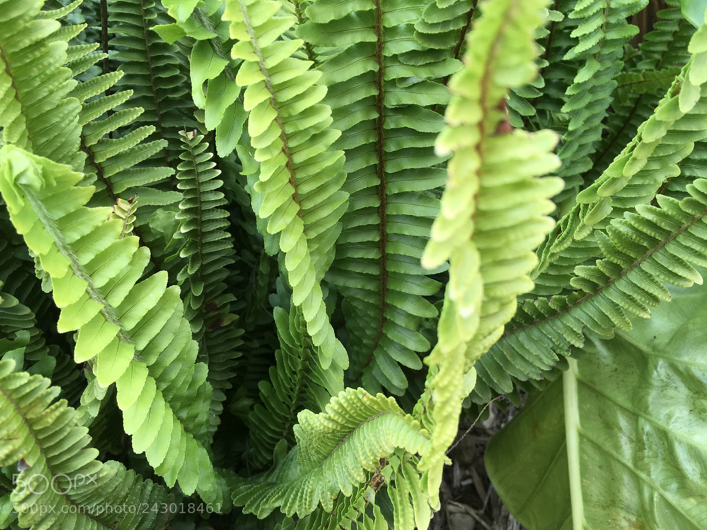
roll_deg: +15.3
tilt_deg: -35.8
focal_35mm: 30
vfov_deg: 46.8
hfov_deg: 60.0
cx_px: 349
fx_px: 613
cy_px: 270
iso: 32
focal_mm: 4.15
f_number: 2.2
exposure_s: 1/120
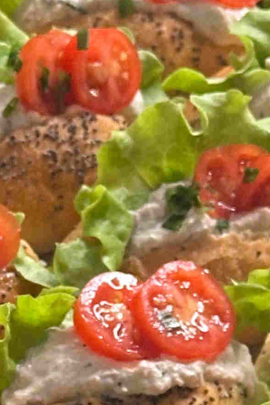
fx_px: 2576
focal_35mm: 229
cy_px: 375
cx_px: -152
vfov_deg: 8.9
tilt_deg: -48.2
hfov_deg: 5.9
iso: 250
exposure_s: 1/54
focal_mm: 6.86
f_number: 1.78
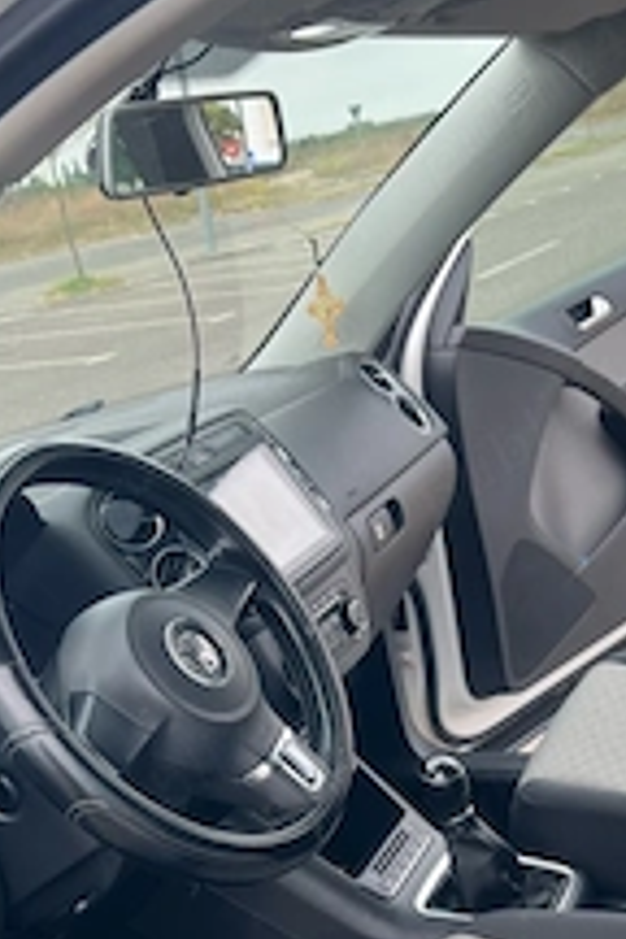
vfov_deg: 37.5
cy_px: 809
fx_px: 1304
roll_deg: +10.1
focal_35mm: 50
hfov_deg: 27.0
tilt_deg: -26.0
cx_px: 309
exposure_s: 1/411
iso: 50
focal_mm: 5.7
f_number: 1.5
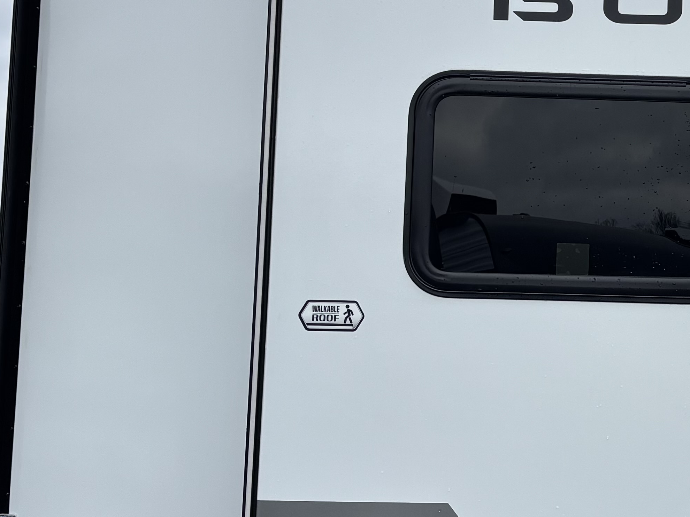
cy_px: 253
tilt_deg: +4.4
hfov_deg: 24.5
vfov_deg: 19.6
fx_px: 1495
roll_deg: -0.7
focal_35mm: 75
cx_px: 735
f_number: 1.6
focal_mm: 5.96
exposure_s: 1/3021
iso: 50
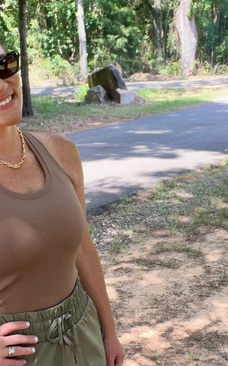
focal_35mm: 64
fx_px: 636
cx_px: 118
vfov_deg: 32.0
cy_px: 200
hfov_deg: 20.3
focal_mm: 2.71
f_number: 2.2
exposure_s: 1/121
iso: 50
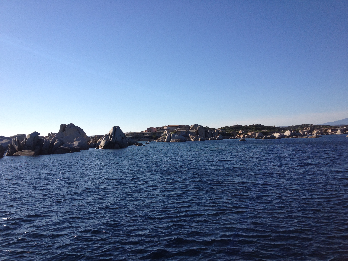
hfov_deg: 52.6
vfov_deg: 40.7
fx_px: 352
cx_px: 174
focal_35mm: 35
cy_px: 130
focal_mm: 4.28
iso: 64
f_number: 2.4
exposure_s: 1/2404
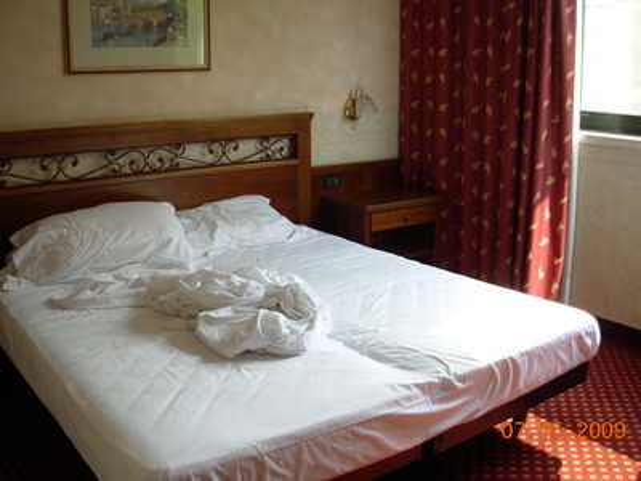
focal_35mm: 38
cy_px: 240
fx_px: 704
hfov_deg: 49.0
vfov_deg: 37.7
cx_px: 320
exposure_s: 1/90.5
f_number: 2.9
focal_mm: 6.3
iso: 50
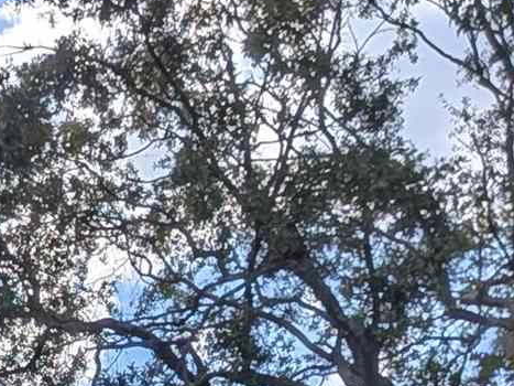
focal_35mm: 158
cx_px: -647
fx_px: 2345
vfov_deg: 8.5
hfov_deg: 10.9
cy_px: 954
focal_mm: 4.53
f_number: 1.7
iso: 40
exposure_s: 1/3906
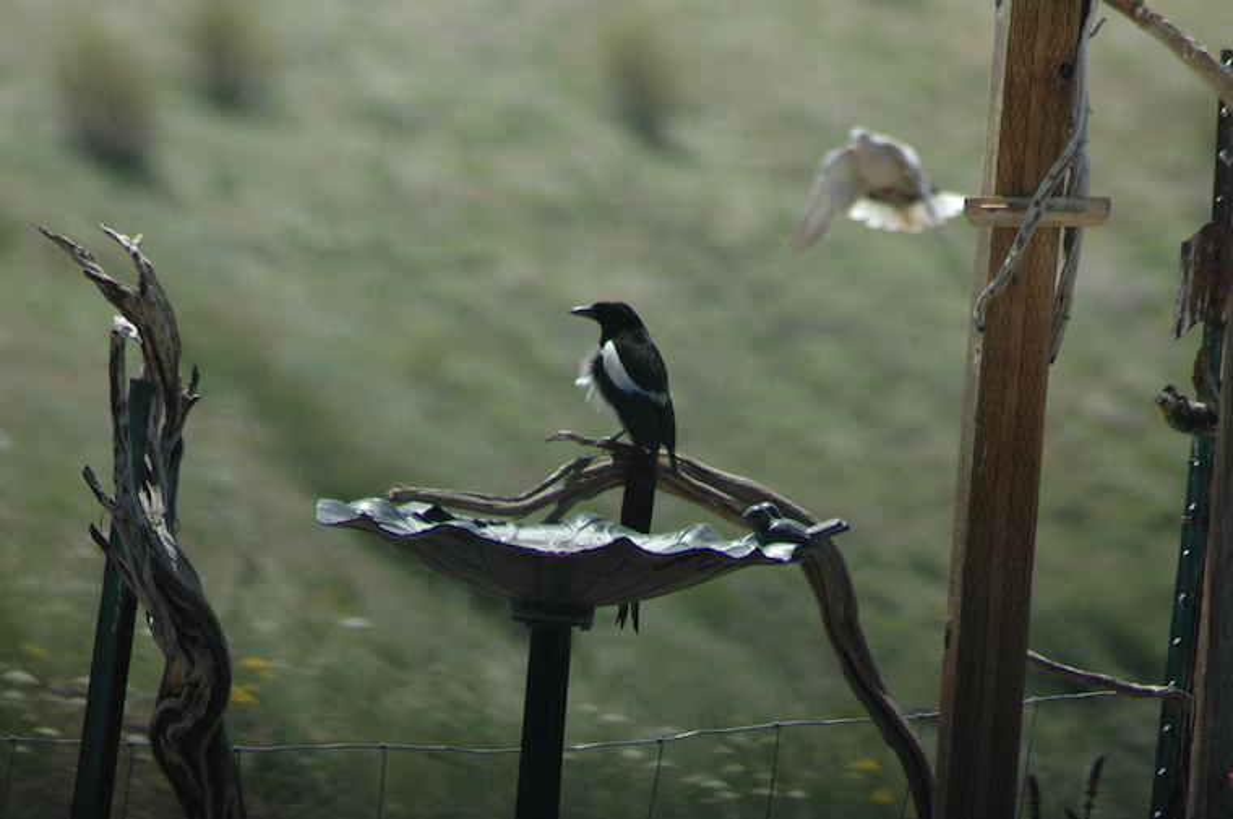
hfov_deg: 4.6
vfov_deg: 3.0
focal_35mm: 450
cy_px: 410
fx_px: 15396
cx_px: 616
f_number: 5.6
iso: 200
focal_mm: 300
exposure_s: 1/400
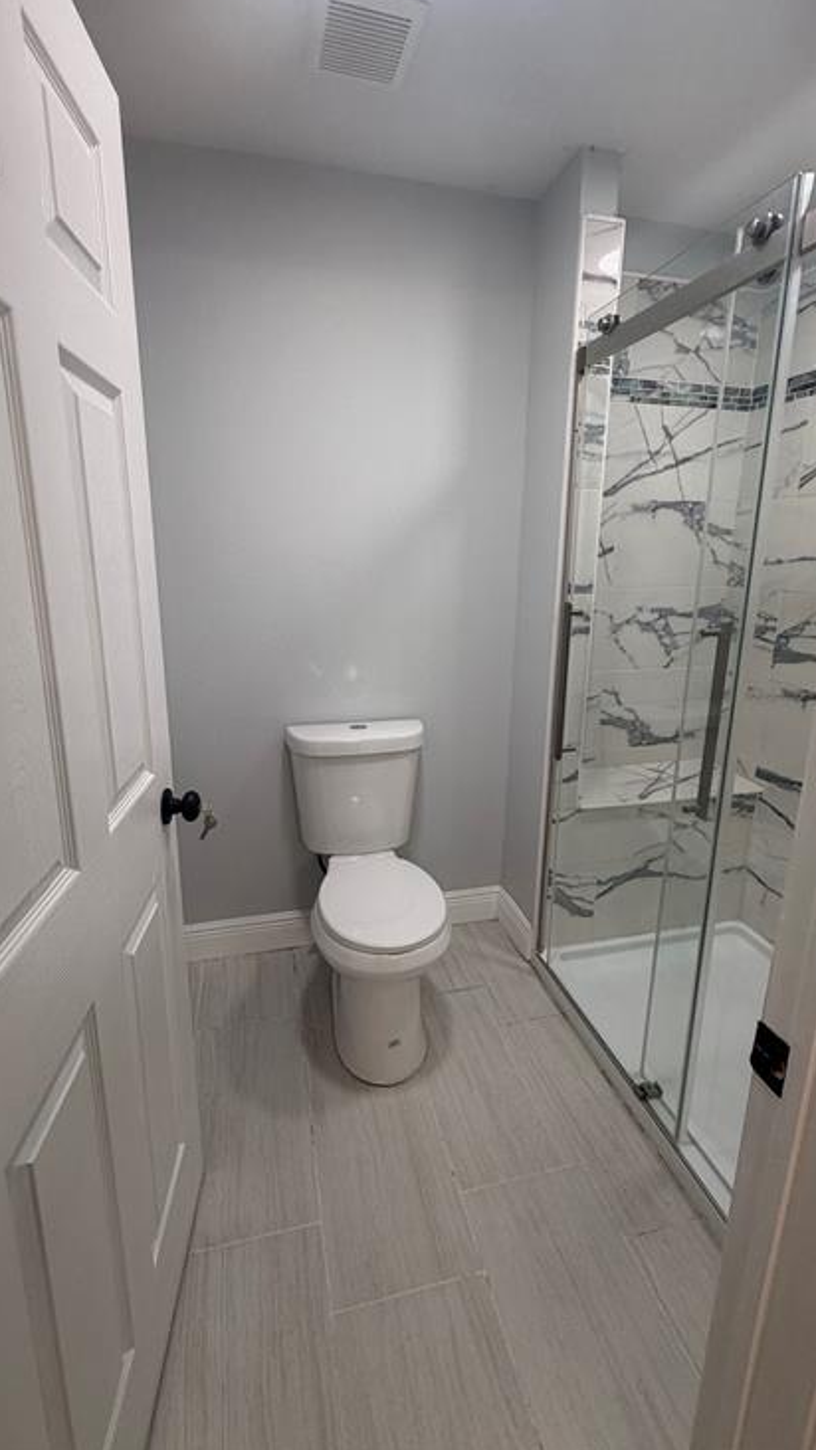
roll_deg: -1.1
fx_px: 615
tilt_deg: -12.8
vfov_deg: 99.3
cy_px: 697
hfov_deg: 67.1
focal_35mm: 16
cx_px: 404
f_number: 2.2
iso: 100
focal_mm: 2.22
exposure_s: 1/120
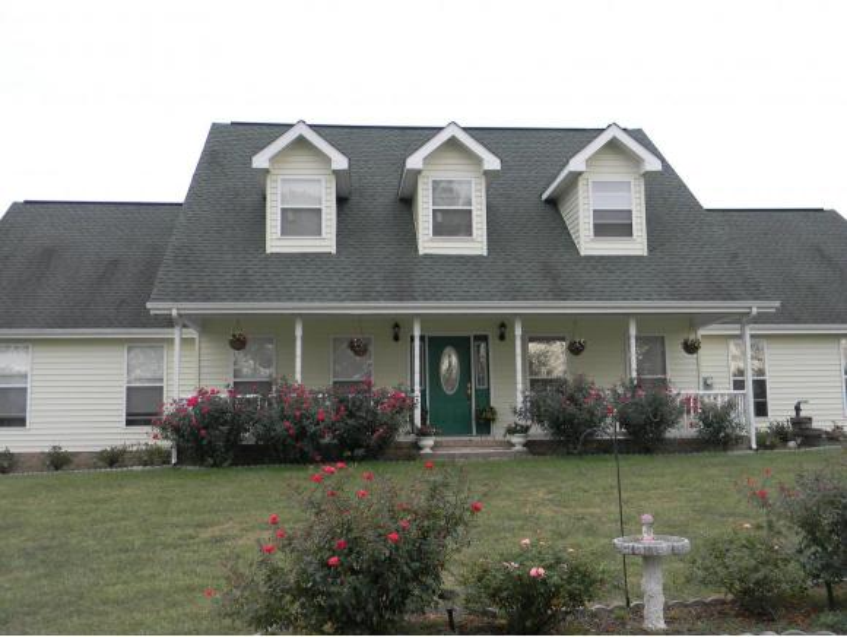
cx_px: 424
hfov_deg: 51.3
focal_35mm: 36
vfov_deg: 39.7
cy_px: 318
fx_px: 882
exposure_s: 1/49.4
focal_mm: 6.4
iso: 80
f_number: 3.7
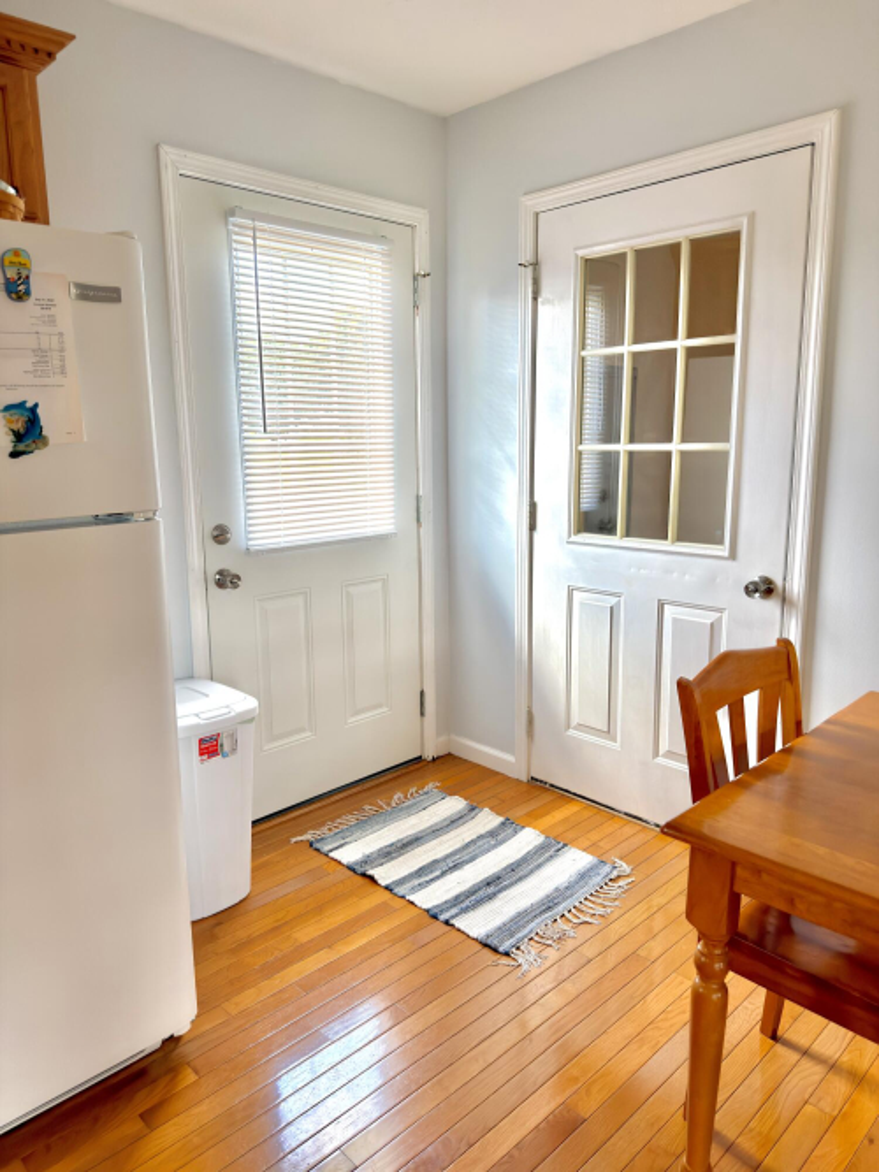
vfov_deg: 71.6
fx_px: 813
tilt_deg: -10.6
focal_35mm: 24
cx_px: 440
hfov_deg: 56.8
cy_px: 586
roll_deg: +0.4
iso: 160
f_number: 1.78
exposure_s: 1/226
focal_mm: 6.76
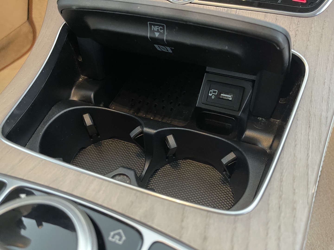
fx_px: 241
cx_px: 167
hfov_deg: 69.4
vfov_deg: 54.9
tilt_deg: -51.0
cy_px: 125
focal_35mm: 25
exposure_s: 1/29
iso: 640
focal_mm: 5.1
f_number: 1.6
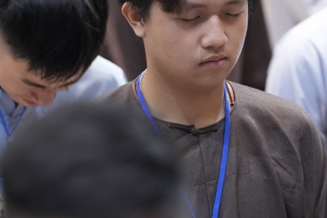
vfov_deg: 4.1
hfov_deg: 6.1
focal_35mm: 337
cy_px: 71
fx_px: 3060
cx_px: 215
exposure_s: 1/200
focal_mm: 126
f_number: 2.8
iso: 4000
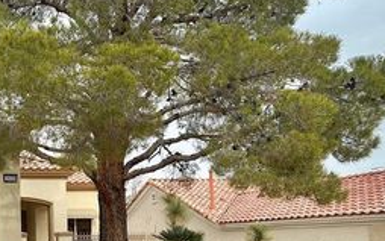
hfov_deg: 37.1
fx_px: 525
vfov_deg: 25.3
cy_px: 204
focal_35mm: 50
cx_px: 24
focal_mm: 6.86
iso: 80
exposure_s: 1/2591
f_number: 1.78
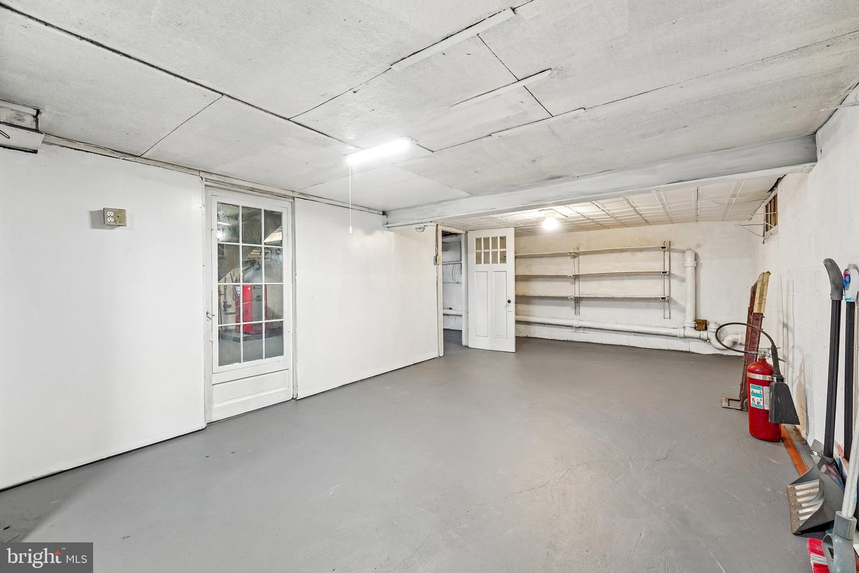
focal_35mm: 14
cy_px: 286
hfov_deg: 104.3
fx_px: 334
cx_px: 430
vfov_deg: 81.2
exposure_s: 1/5
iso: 500
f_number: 8
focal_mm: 14
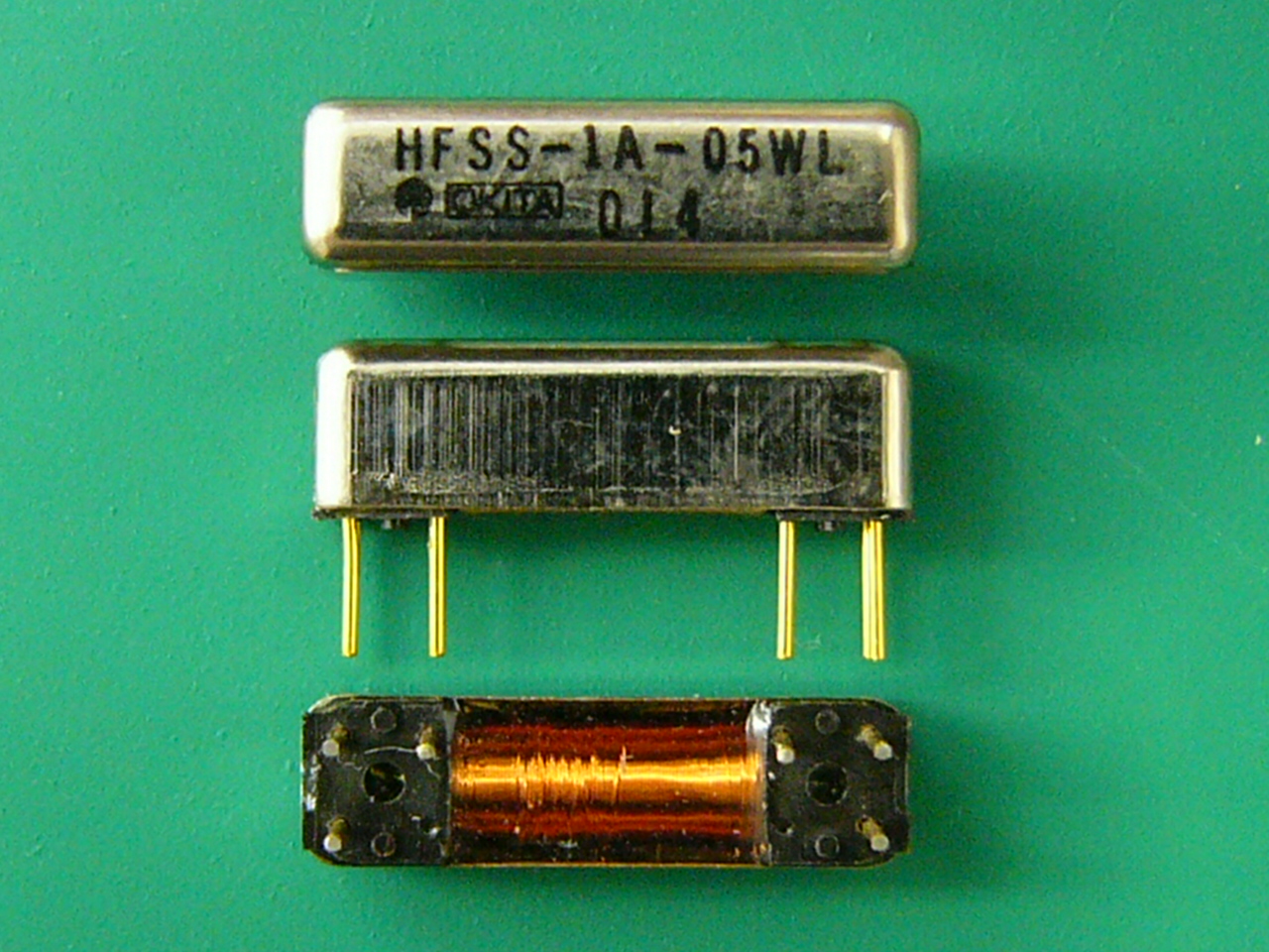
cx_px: 634
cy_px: 476
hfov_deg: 38.2
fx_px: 1833
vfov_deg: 29.1
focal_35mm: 50
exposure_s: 1/15
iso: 200
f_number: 2.8
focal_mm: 8.3
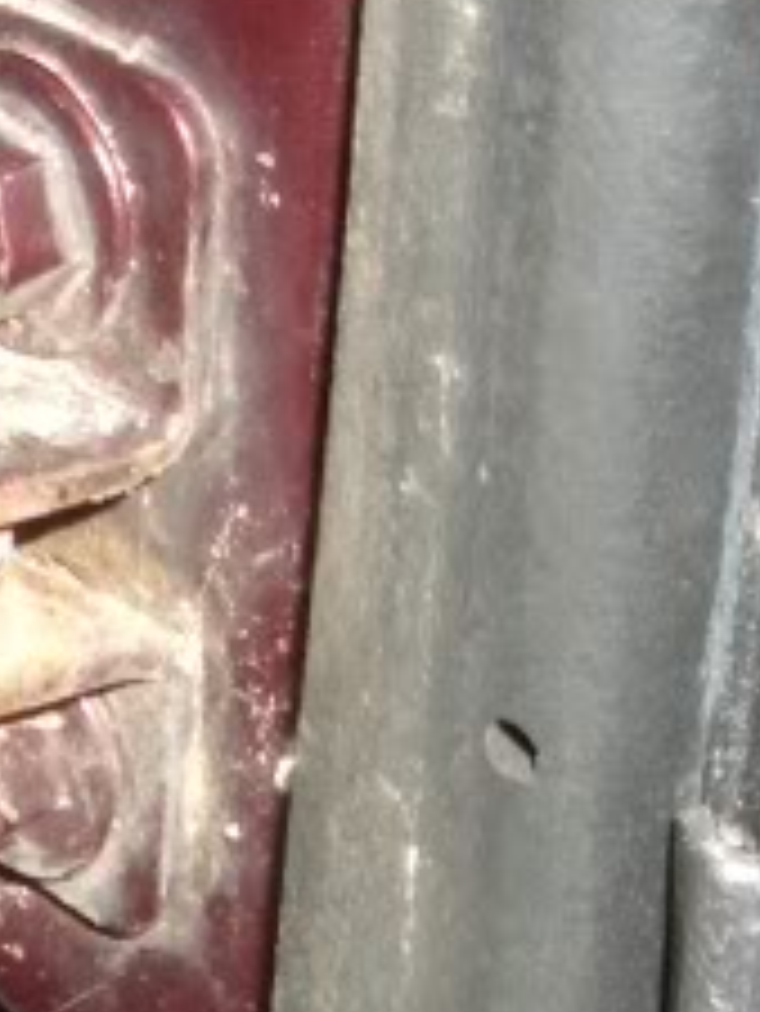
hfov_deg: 9.2
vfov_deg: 12.3
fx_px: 4650
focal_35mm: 159
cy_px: 940
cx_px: -265
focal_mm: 5.8
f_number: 4.3
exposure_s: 1/60
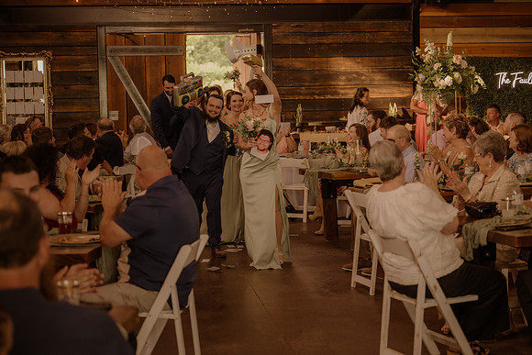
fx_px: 976
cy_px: 178
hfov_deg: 30.5
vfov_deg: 20.6
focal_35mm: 66
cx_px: 266
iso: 1000
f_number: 2.8
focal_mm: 66
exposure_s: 1/320
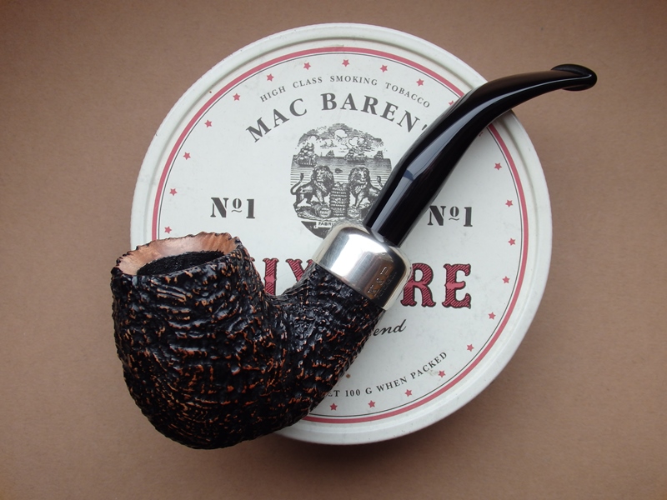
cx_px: 334
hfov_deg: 50.1
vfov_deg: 38.7
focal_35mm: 37
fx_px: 713
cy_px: 250
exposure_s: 1/50
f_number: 3.6
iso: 125
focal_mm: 6.6
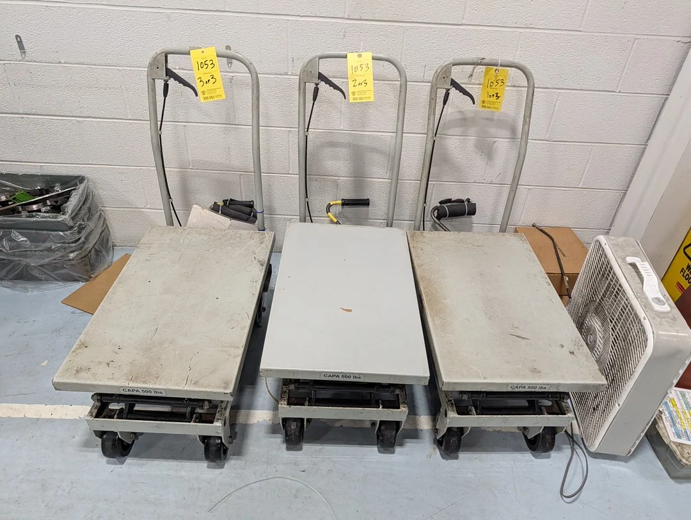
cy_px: 260
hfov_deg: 71.5
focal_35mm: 24
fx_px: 480
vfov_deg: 56.9
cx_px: 346
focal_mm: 6.9
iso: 1462
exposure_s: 1/1792
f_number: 1.68
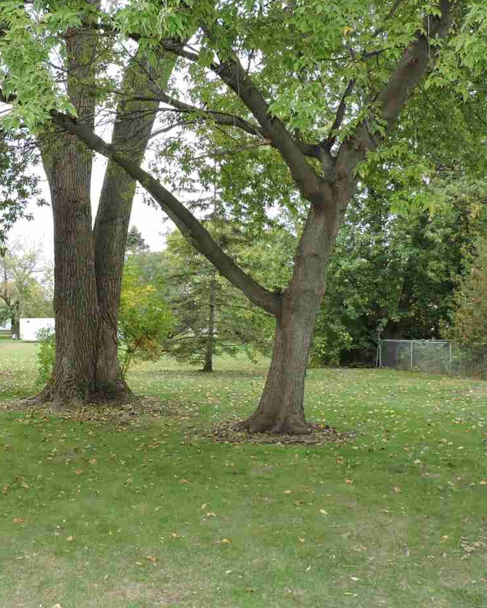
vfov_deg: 42.0
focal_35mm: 44
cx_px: 138
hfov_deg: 33.6
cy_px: 308
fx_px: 792
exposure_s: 1/1000
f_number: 3.2
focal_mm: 5.9
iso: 500
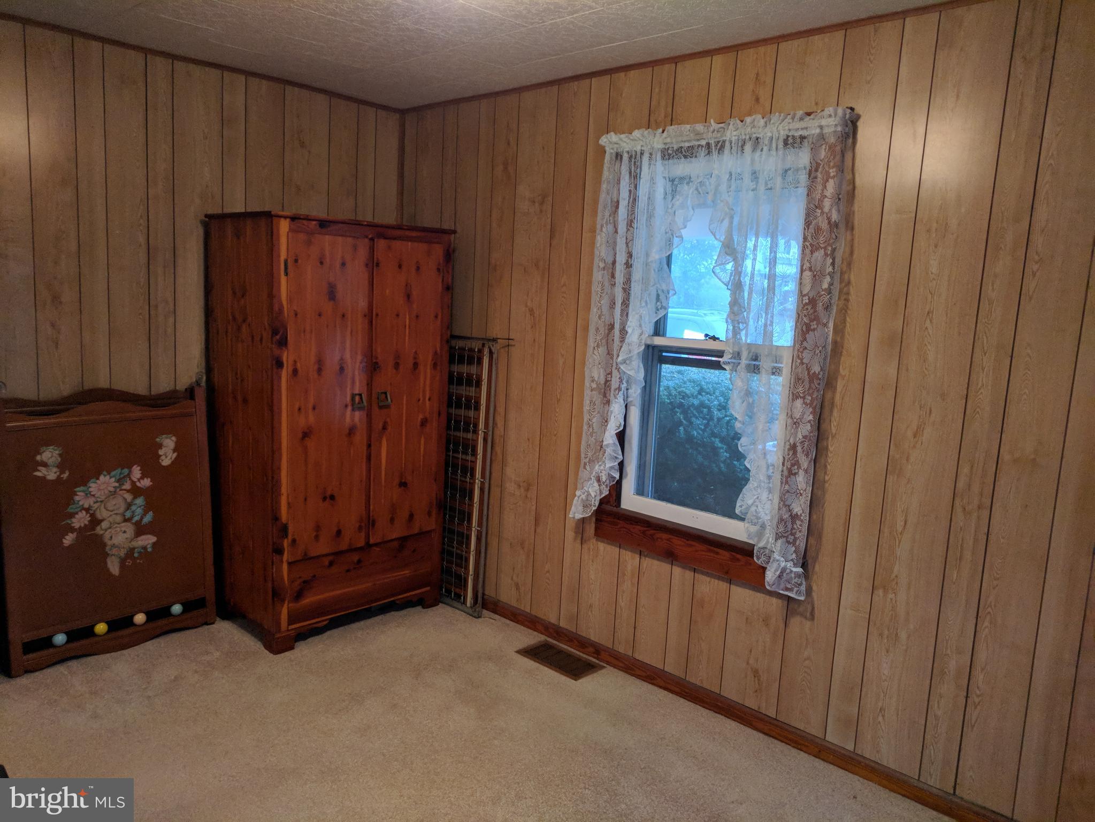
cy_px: 411
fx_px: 823
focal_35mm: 26
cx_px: 548
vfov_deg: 53.1
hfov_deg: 67.3
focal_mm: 4.67
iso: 426
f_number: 2
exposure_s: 1/60
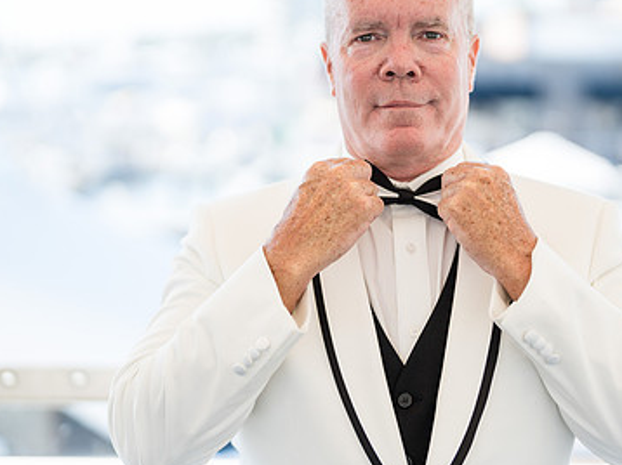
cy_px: 226
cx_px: 400
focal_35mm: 78
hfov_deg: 24.9
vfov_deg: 18.9
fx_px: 1401
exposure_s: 1/2000
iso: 100
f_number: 1.2
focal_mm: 50
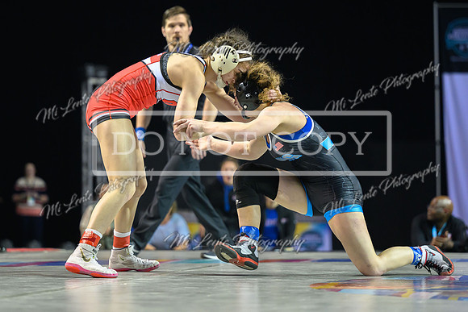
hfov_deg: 14.0
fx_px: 1912
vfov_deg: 9.3
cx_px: 235
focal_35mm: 147
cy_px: 138
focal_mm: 120
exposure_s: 1/800
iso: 4000
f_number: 2.8
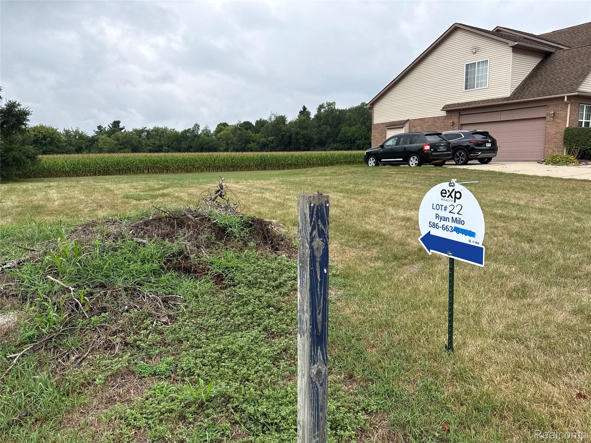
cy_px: 222
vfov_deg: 56.8
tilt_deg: -8.6
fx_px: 410
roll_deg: +0.8
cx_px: 296
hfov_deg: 71.6
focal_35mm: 24
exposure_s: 1/992
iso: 80
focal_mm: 6.76
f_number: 1.78
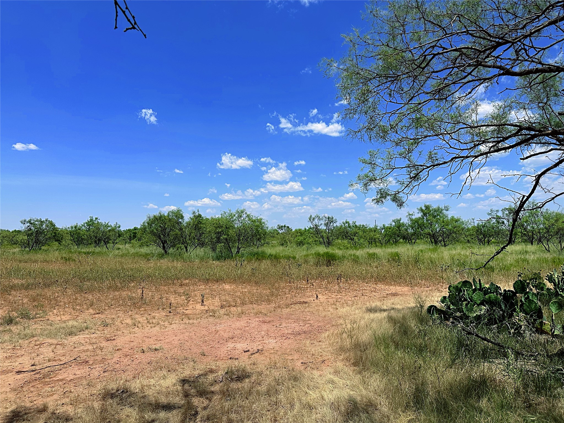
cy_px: 212
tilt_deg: +4.3
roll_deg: +2.1
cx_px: 282
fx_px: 391
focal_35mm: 24
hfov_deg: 71.6
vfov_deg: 56.8
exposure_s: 1/6623
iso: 80
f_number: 1.78
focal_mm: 6.86
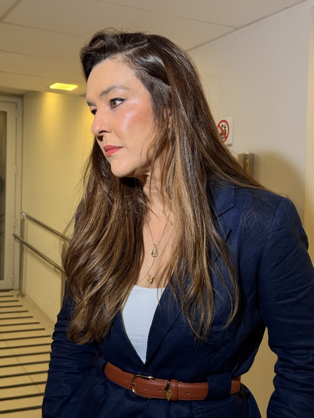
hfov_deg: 30.3
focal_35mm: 48
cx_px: 157
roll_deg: -1.5
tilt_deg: -0.5
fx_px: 581
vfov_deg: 39.7
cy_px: 209
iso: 80
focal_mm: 6.76
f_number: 1.78
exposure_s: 1/85
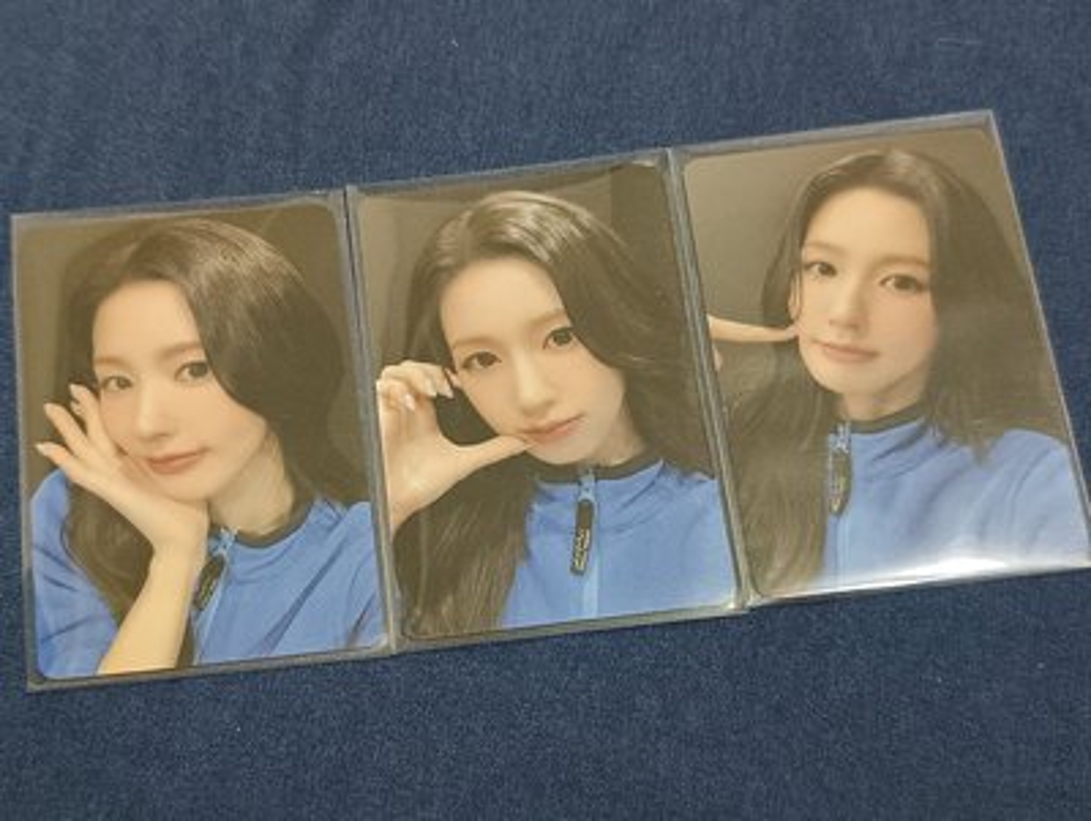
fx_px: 1452
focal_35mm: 46
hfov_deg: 41.2
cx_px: 546
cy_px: 410
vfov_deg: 31.6
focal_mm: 6.06
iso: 1600
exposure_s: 1/30
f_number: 1.69
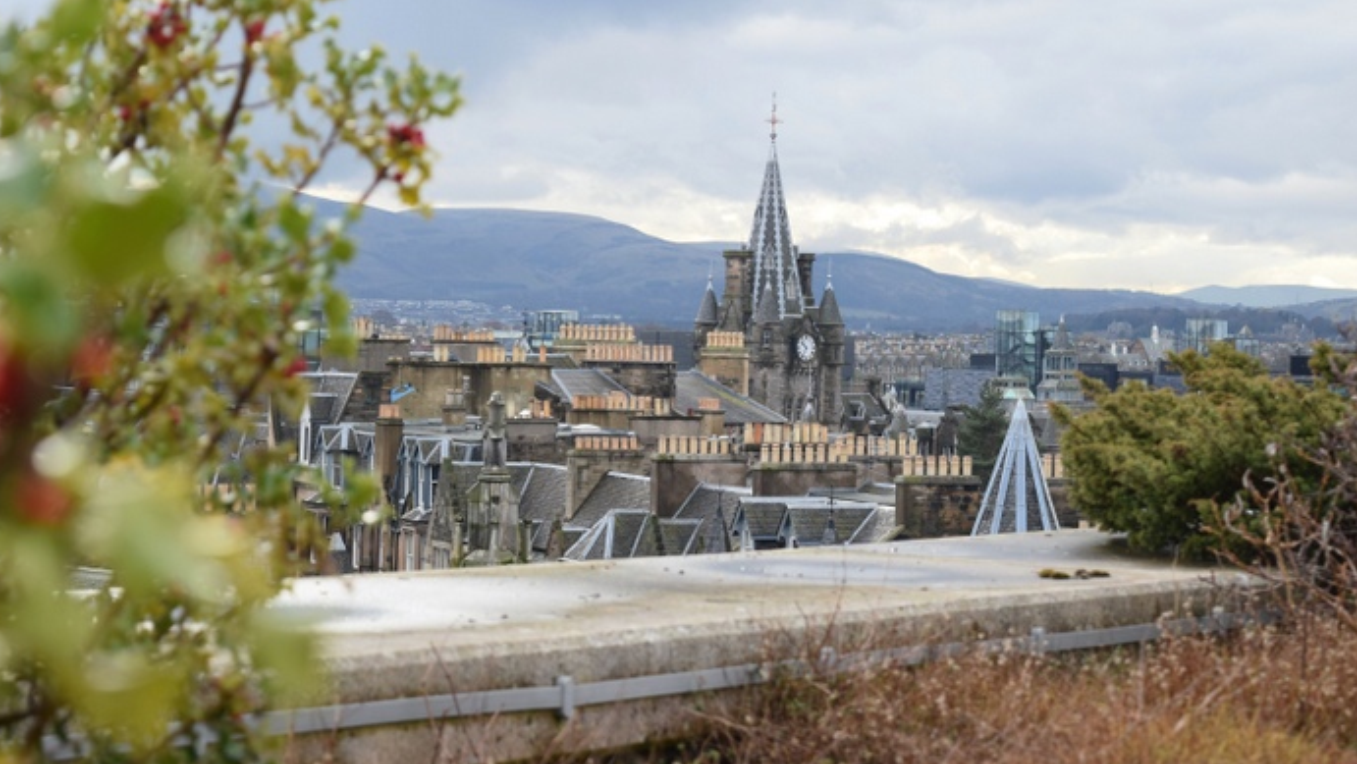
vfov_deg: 13.8
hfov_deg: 24.3
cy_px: 349
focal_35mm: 88
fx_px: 3150
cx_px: 674
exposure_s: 1/200
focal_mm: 55
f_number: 6.3
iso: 200
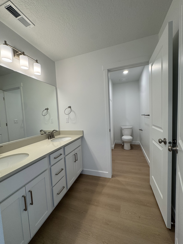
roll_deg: +2.4
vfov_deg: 102.1
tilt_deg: -2.6
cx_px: 92
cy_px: 122
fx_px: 99
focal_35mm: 14
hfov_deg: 85.7
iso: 80
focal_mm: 2.22
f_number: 2.2
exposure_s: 1/120
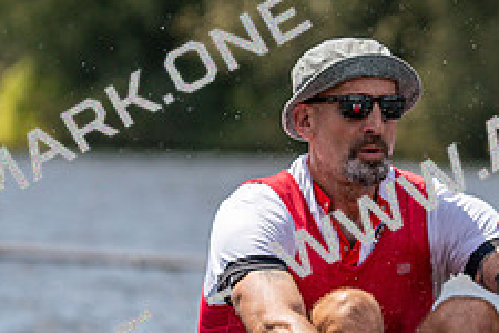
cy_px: 285
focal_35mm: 714
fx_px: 9896
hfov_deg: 2.9
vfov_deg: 1.9
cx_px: 543
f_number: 5.6
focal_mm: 277
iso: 250
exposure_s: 1/2000
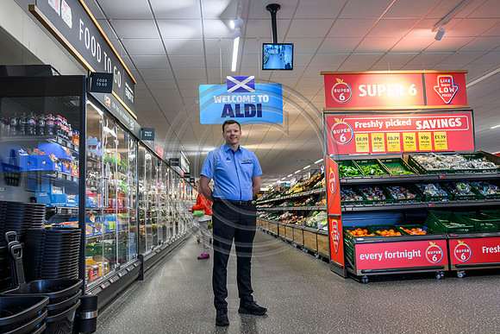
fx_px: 403
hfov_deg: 63.6
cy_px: 167
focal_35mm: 29
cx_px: 250
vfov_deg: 45.0
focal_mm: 29
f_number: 3.2
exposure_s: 1/125
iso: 640
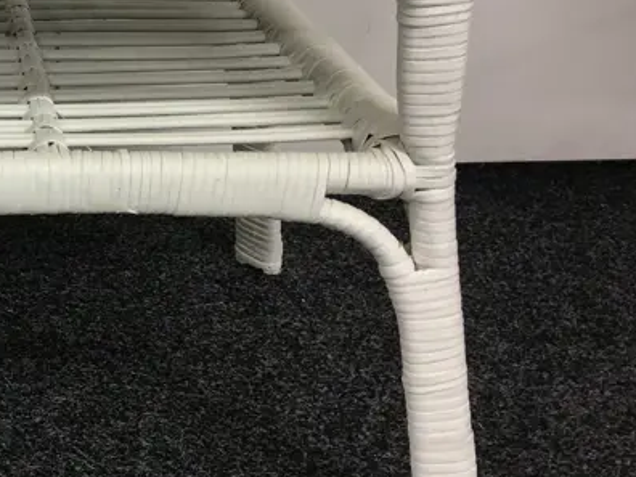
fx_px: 1378
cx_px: -149
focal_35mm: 75
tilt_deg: -22.1
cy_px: 165
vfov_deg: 19.6
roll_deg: +2.0
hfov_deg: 23.5
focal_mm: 4.15
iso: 40
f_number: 2.2
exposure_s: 1/17
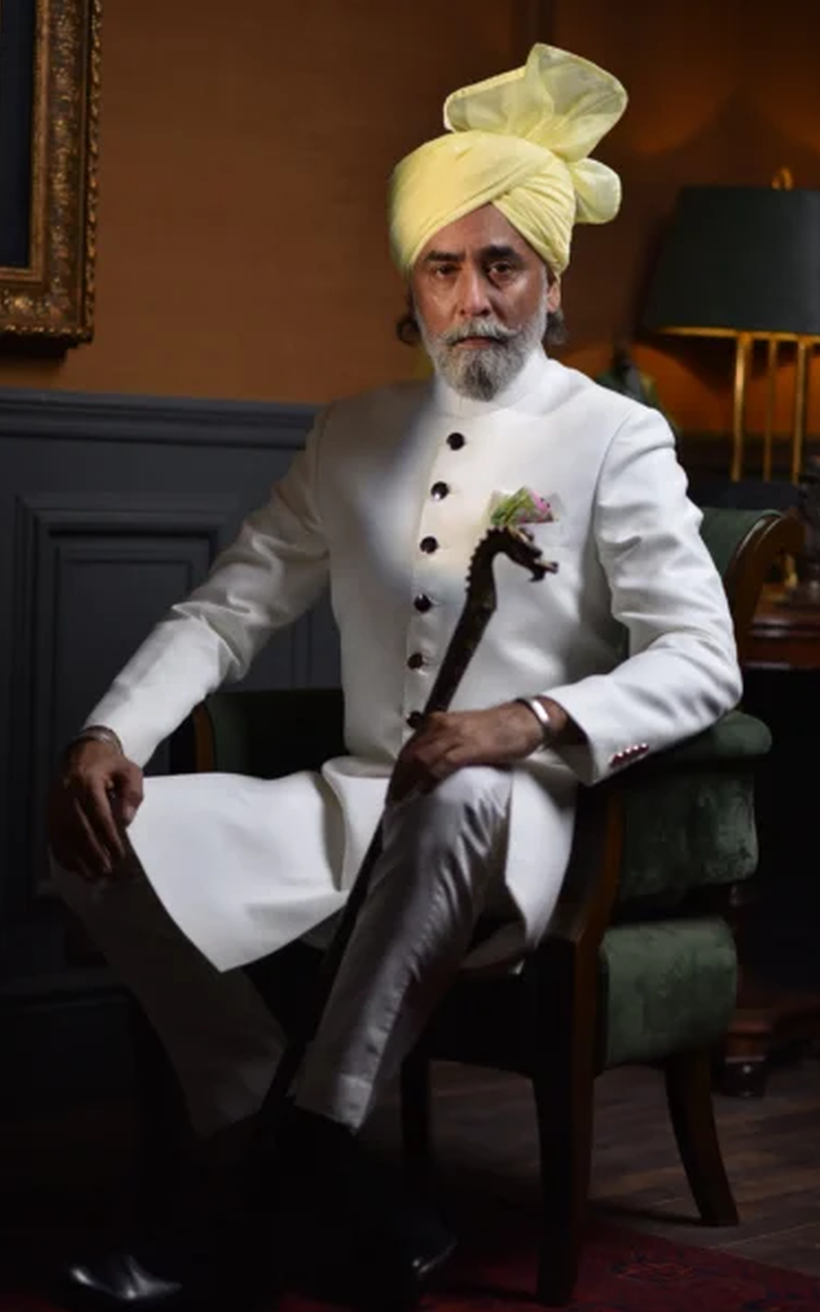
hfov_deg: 15.0
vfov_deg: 23.8
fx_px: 3112
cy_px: 657
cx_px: 402
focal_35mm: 87
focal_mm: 85
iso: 100
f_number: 2
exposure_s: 1/160
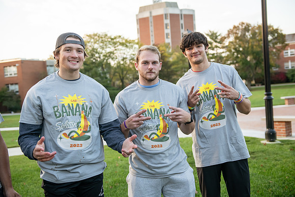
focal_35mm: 45
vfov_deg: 29.9
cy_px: 98
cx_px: 148
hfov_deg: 43.6
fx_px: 369
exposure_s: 1/320
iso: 800
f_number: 3.2
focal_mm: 45
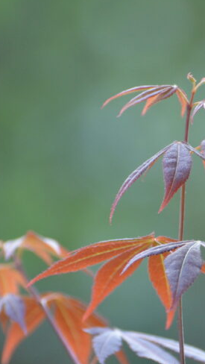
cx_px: 253
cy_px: 243
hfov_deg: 2.2
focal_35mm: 559
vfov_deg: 3.9
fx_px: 5394
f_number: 5
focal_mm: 170
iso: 900
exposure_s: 1/125
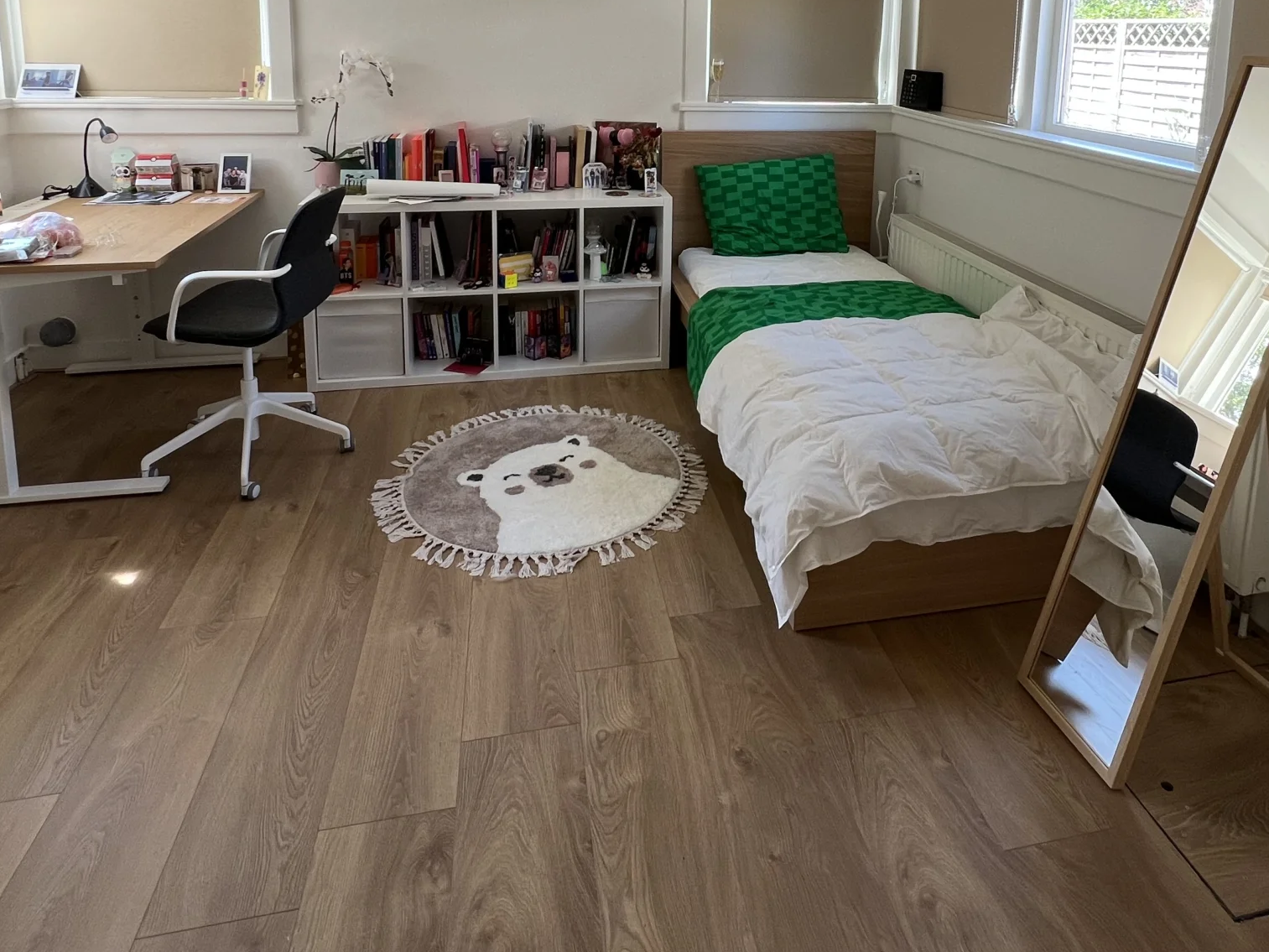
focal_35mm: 22
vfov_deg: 56.0
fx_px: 807
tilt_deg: -9.5
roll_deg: -1.1
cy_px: 169
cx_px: 711
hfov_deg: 76.1
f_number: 1.8
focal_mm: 1.57
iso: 64
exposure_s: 1/99
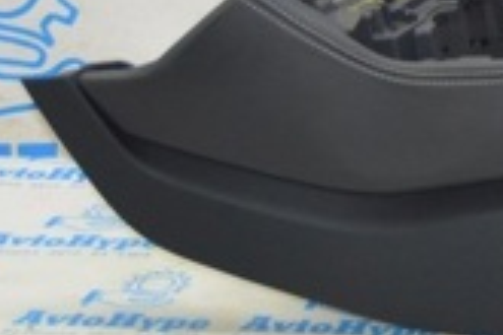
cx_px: 890
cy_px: -145
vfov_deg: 8.9
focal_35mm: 151
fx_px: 2110
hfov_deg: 12.5
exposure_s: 1/60
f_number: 4
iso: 800
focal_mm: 26
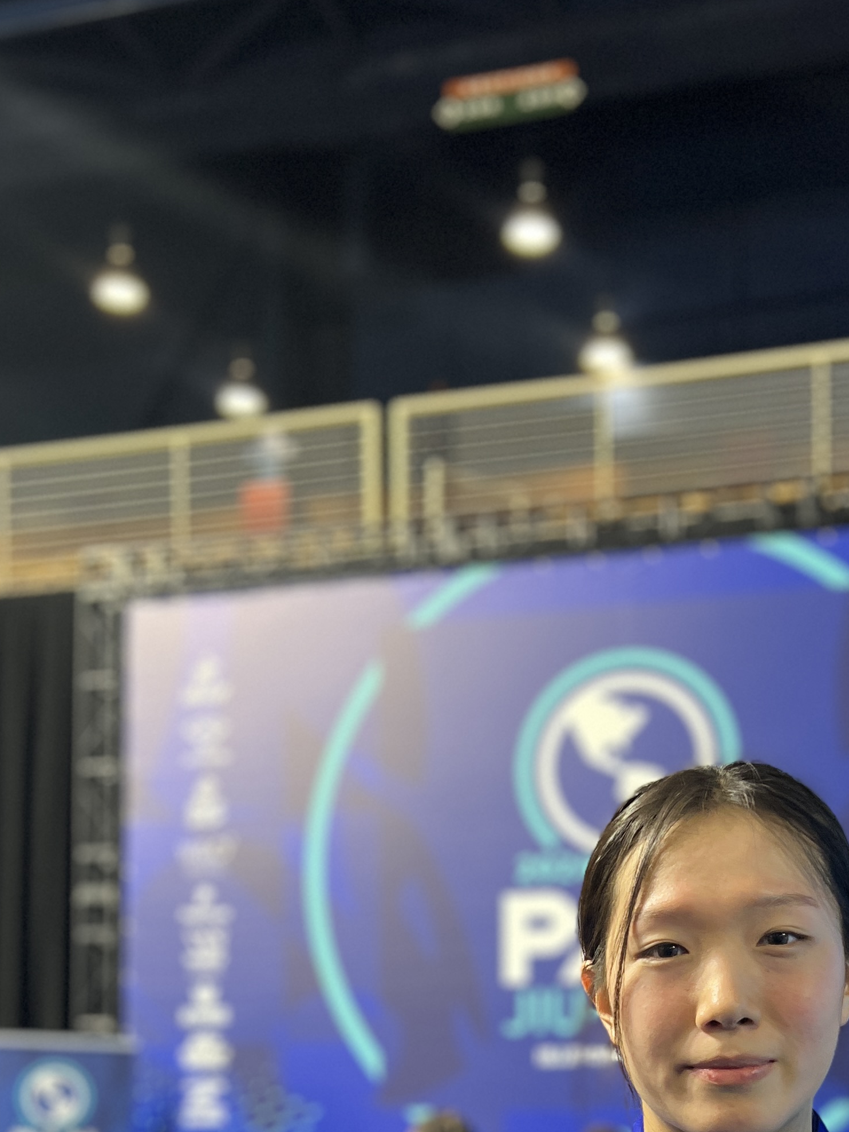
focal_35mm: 53
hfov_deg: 27.2
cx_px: 610
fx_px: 1734
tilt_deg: +3.0
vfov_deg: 33.5
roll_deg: +1.2
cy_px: 1093
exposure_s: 1/60
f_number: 1.5
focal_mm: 5.7
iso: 200
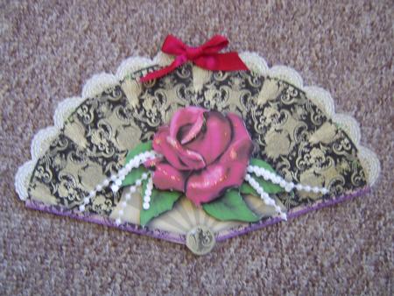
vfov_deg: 45.5
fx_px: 353
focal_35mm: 31
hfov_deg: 58.3
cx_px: 197
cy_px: 148
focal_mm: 8.13
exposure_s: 1/3
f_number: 2.7
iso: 71
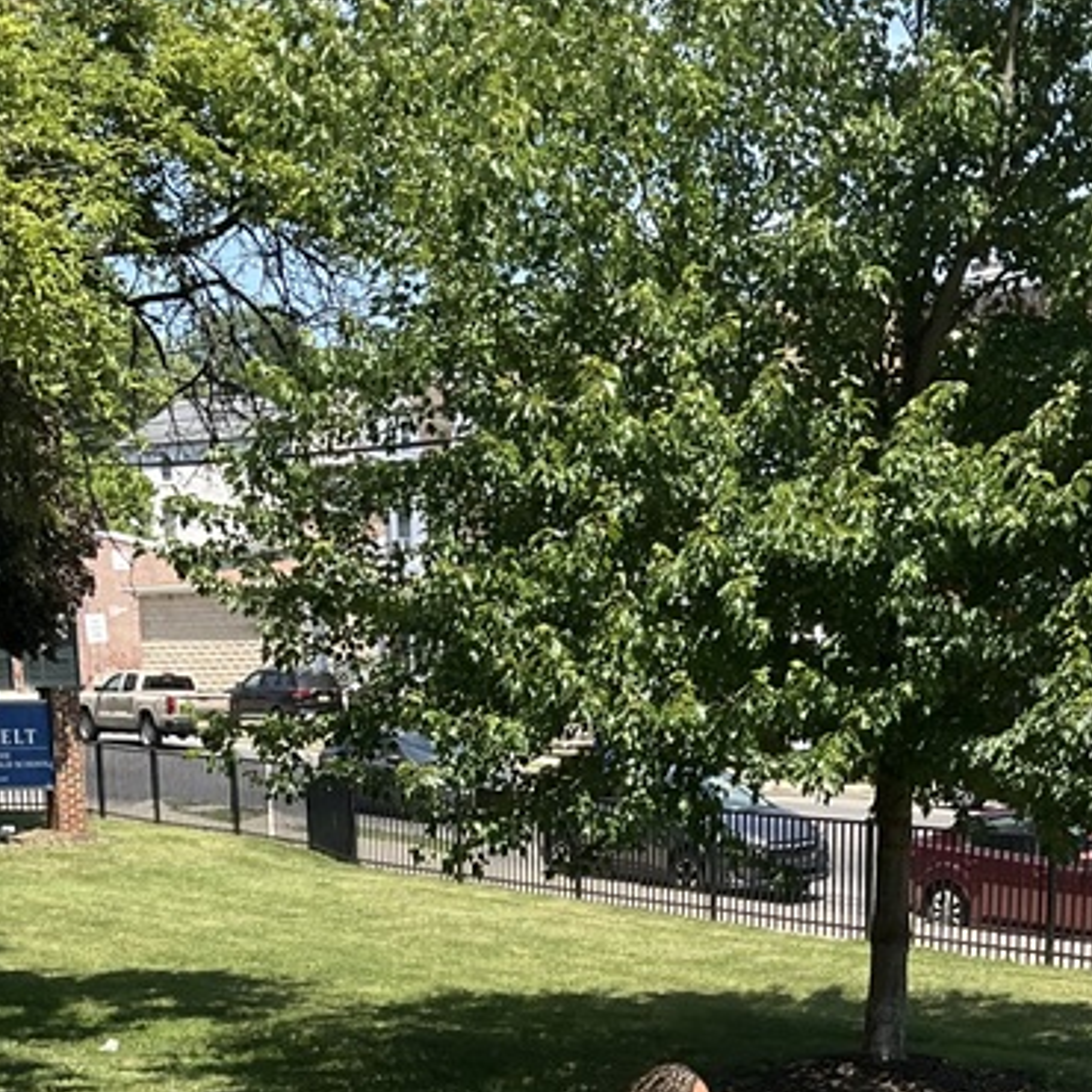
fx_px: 2534
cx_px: 546
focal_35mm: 71
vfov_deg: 22.3
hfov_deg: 24.3
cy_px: 1340
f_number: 1.8
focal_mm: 3
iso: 25
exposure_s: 1/1055
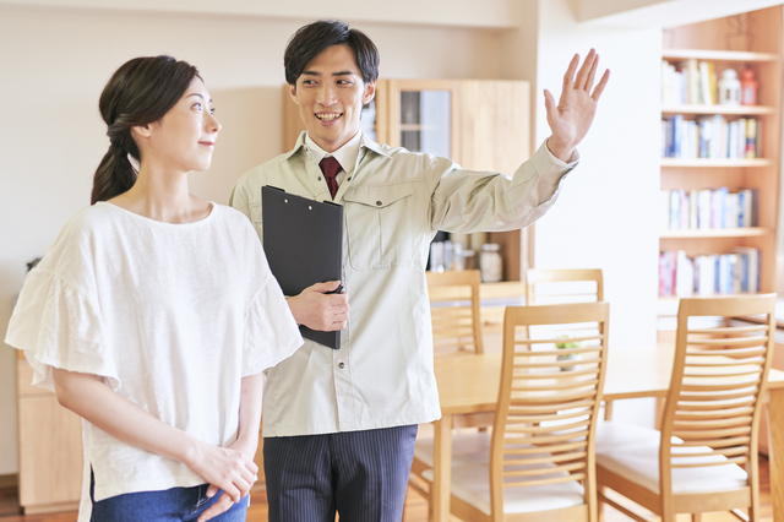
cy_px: 261
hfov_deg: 39.6
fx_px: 1088
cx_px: 392
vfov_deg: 27.0
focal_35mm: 50
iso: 200
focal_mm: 50
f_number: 2
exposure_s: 1/60
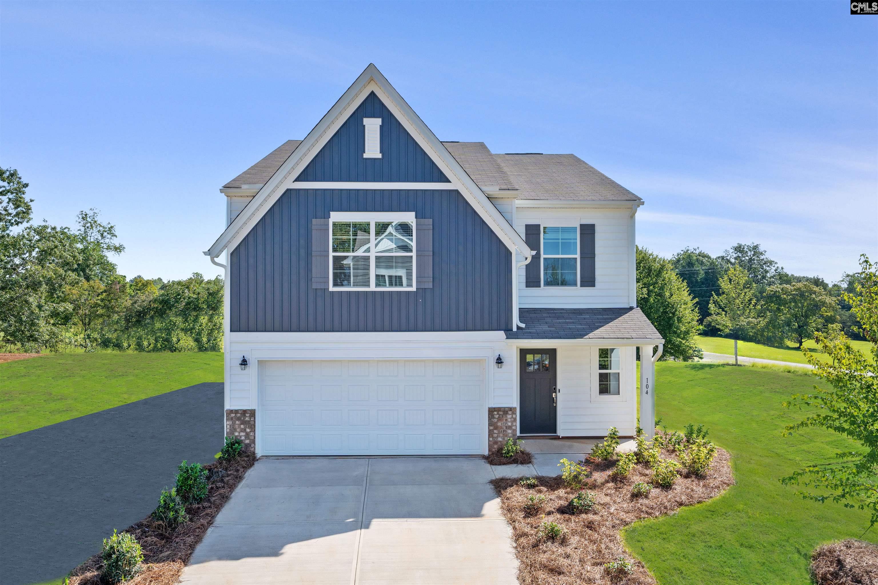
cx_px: 439
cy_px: 292
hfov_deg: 61.9
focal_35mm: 30
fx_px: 732
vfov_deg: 43.6
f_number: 8
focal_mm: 30
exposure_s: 1/400
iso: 200
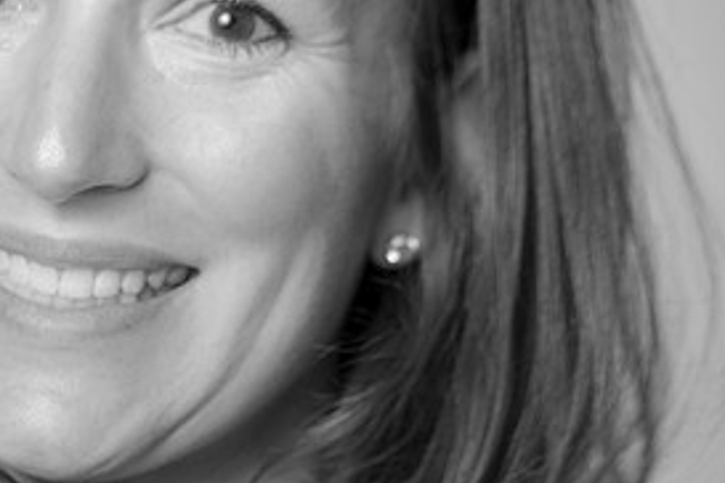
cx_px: 21
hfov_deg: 5.1
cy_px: 448
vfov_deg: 3.4
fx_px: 8135
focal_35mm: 404
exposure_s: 1/200
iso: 250
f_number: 5.6
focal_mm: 190
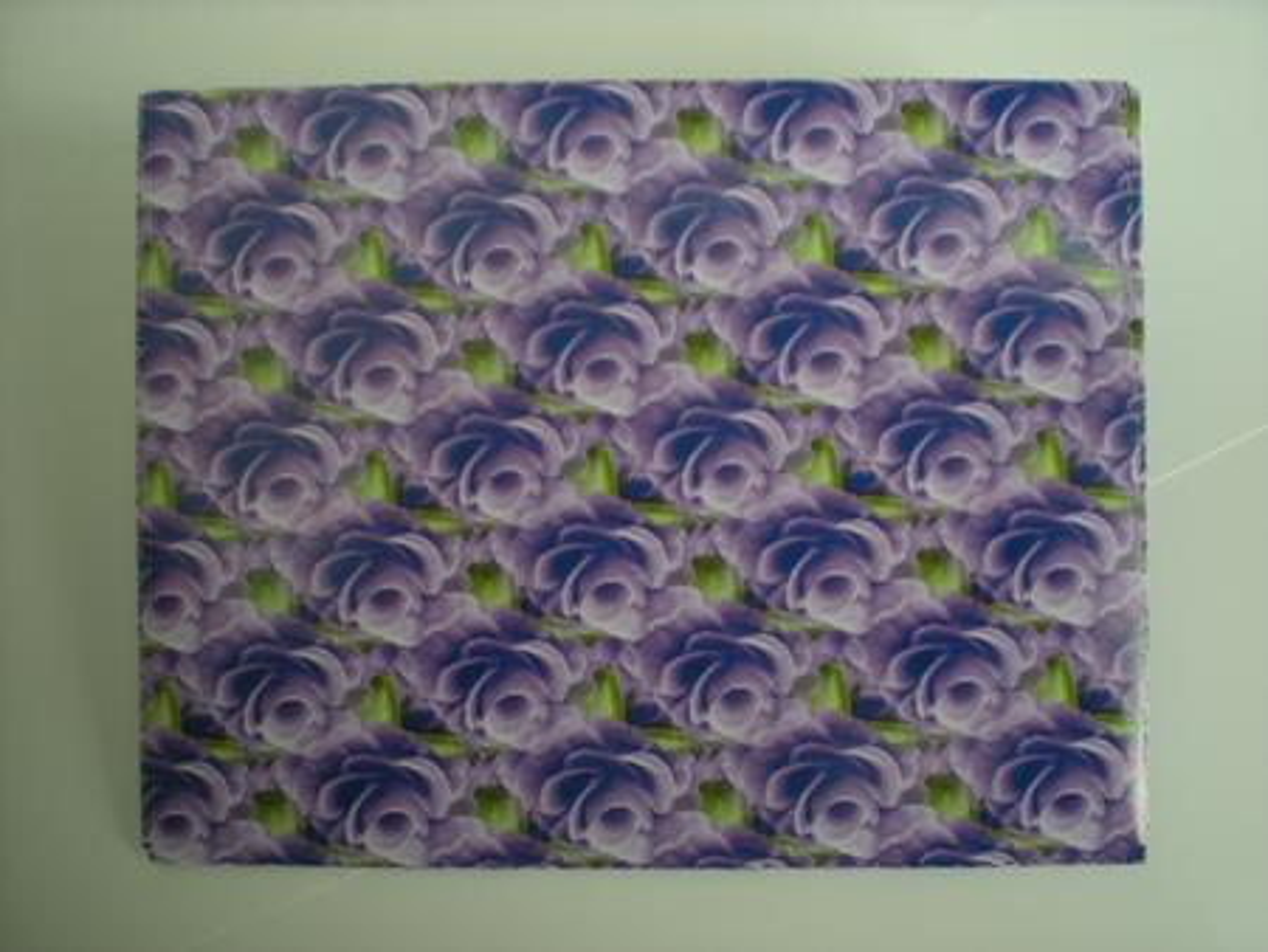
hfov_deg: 49.0
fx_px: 1393
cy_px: 476
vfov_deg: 37.8
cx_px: 634
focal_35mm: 38
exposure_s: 1/167
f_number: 3.1
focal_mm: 6.3
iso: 64
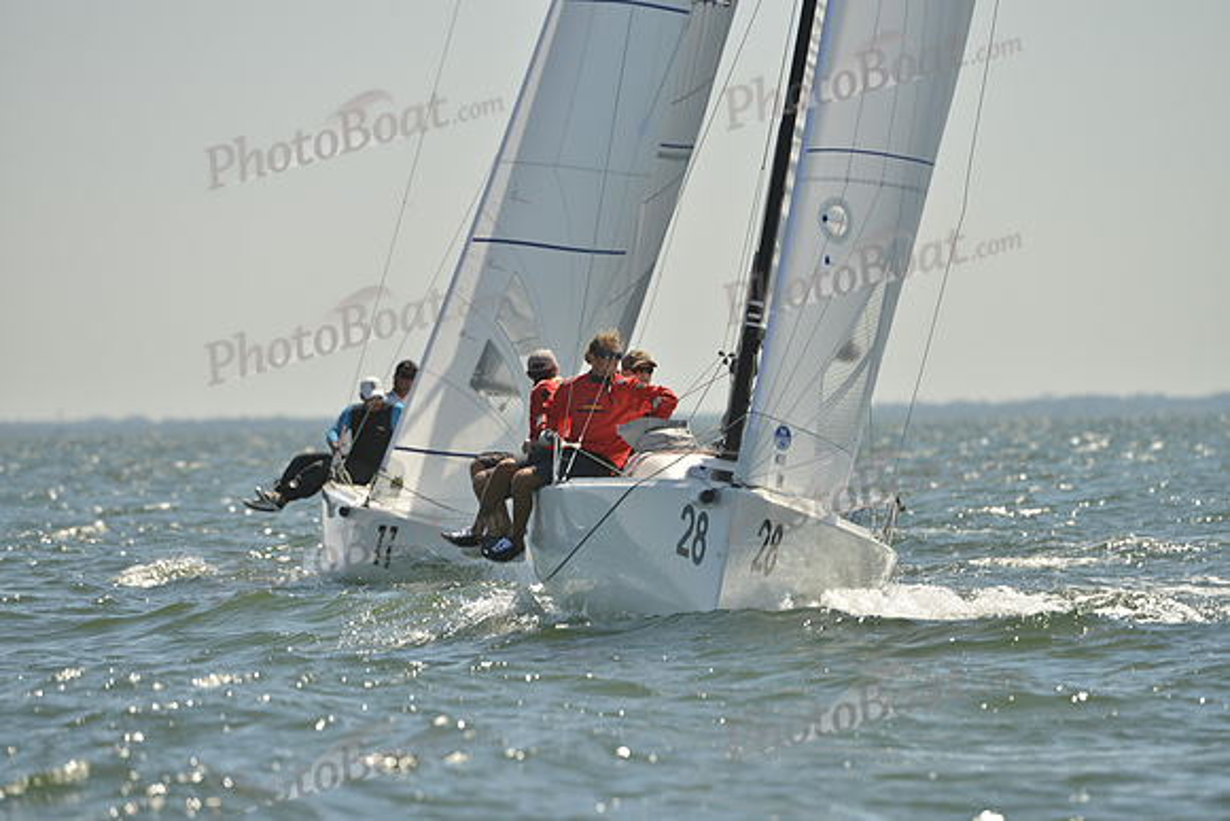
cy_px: 410
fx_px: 13669
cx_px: 615
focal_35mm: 400
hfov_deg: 5.2
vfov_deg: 3.4
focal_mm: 400
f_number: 7.1
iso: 280
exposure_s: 1/1250
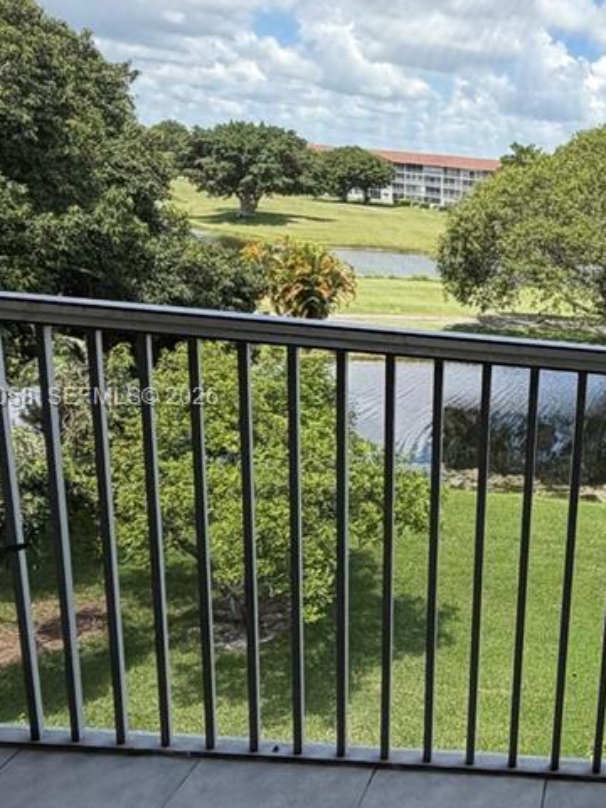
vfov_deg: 52.6
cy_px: 399
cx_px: 665
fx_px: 817
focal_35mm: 35
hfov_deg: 35.0
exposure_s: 1/672
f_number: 2.2
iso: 40
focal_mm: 2.22
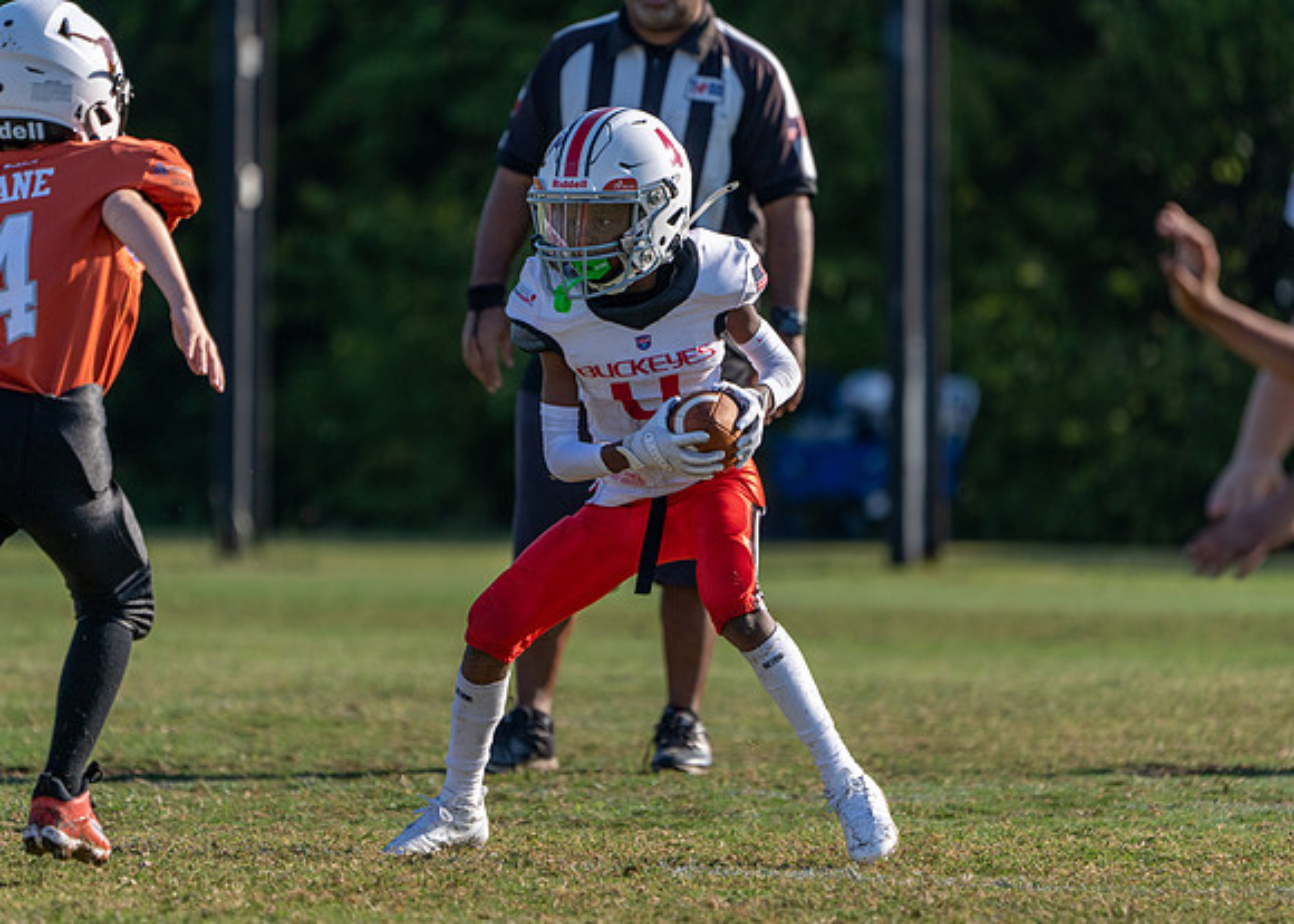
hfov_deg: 4.5
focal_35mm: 443
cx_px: 650
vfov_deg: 3.2
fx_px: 16286
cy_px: 435
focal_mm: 361
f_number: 5.6
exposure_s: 1/1600
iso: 320
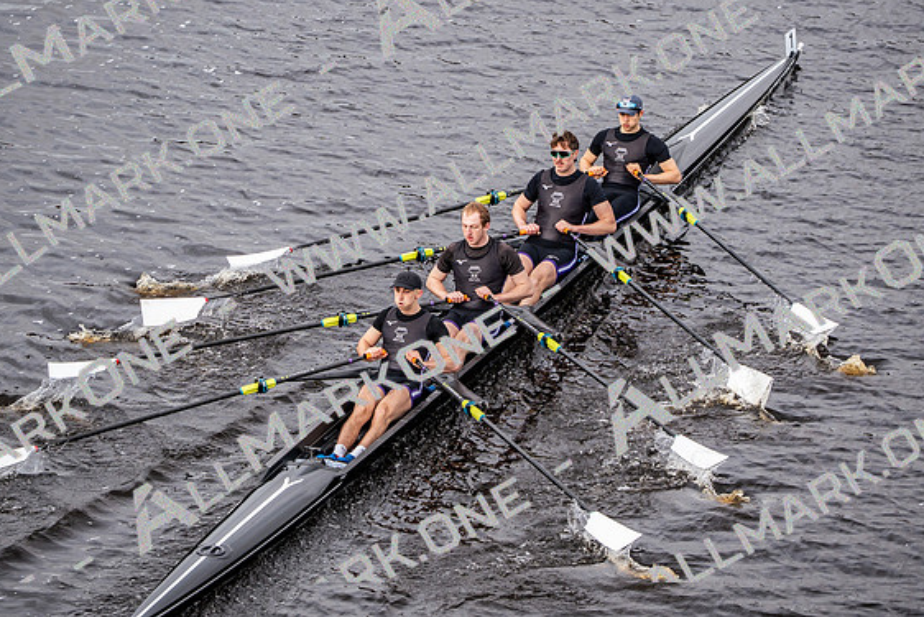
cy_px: 300
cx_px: 467
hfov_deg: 9.1
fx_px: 5827
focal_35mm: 227
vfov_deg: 6.1
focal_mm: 147
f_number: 2.8
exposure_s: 1/2000
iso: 320
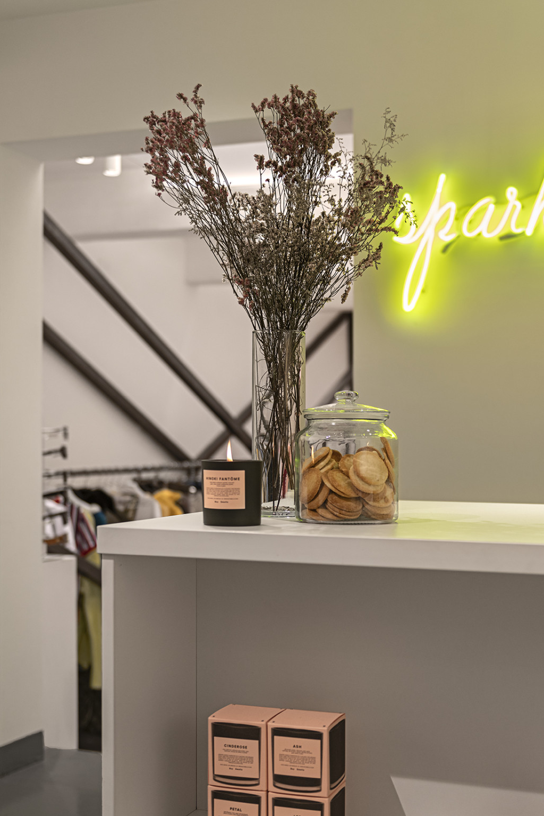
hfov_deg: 26.9
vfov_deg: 39.6
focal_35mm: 50
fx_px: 1133
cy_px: 444
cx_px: 322
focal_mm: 40
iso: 100
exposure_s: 1/80
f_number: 2.8
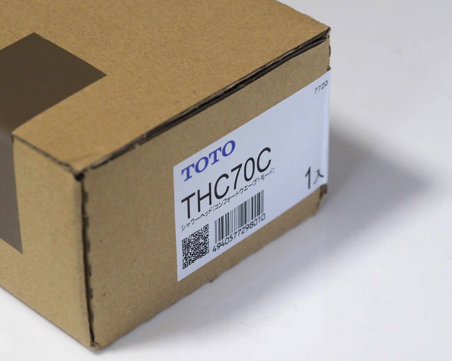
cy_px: 181
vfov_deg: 12.2
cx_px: 235
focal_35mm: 126
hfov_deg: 15.3
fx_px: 1686
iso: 1600
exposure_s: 1/160
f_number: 4
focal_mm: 60
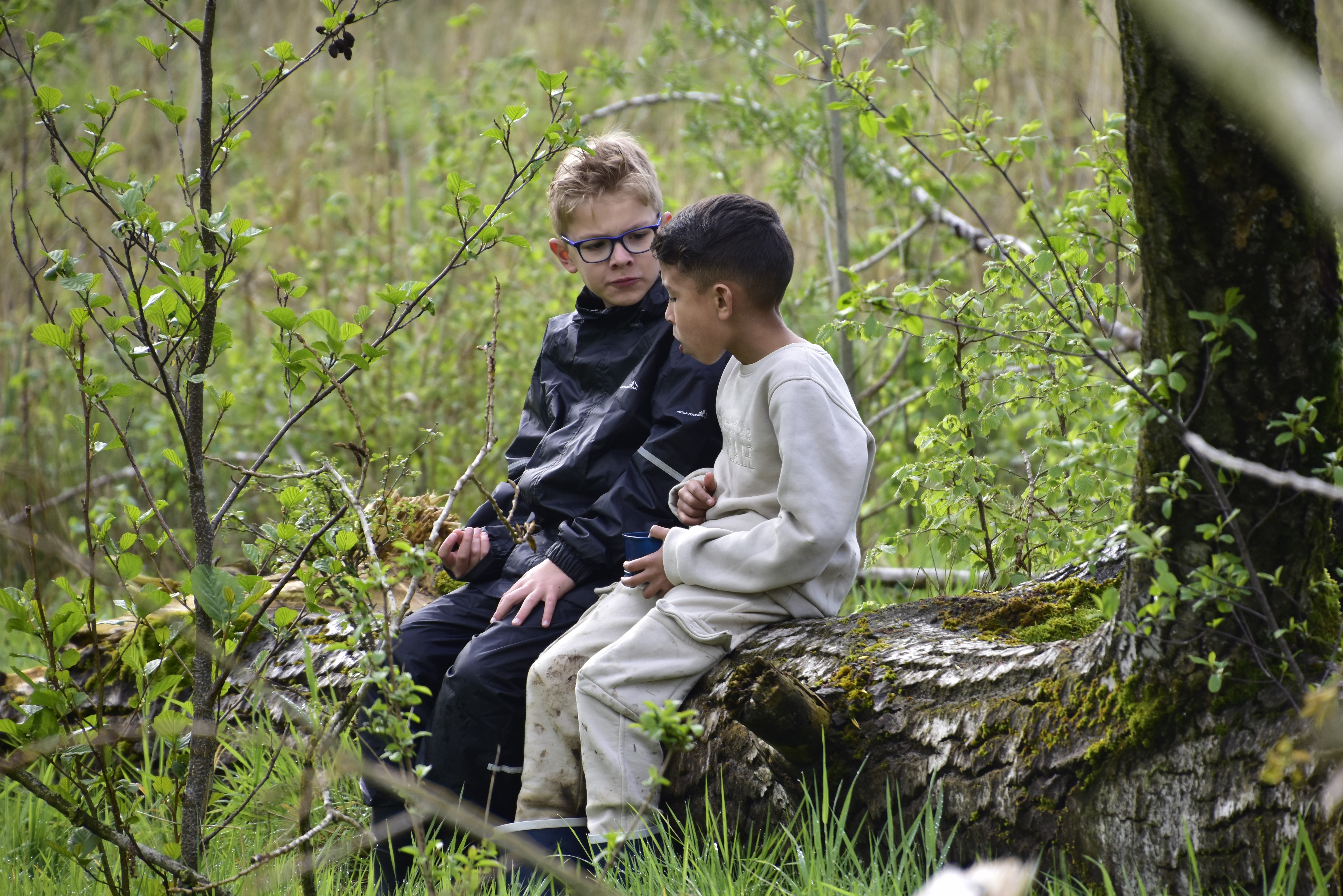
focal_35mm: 292
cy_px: 448
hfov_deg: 7.0
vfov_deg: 4.7
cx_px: 672
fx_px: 10911
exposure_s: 1/320
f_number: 6.3
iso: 400
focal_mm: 195
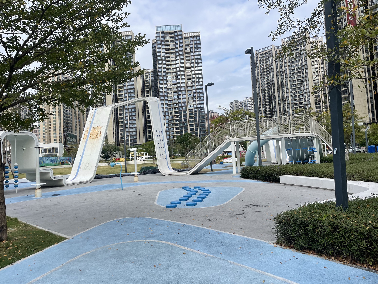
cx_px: 189
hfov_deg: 67.3
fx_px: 284
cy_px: 142
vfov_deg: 53.1
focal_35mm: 26
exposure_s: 1/2353
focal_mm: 4.2
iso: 32
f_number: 1.6
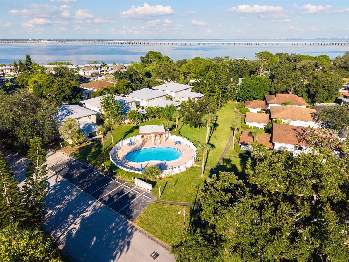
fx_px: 242
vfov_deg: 56.8
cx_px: 174
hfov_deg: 71.6
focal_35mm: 24
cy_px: 131
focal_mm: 8.67
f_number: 1.8
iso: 240
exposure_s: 1/640
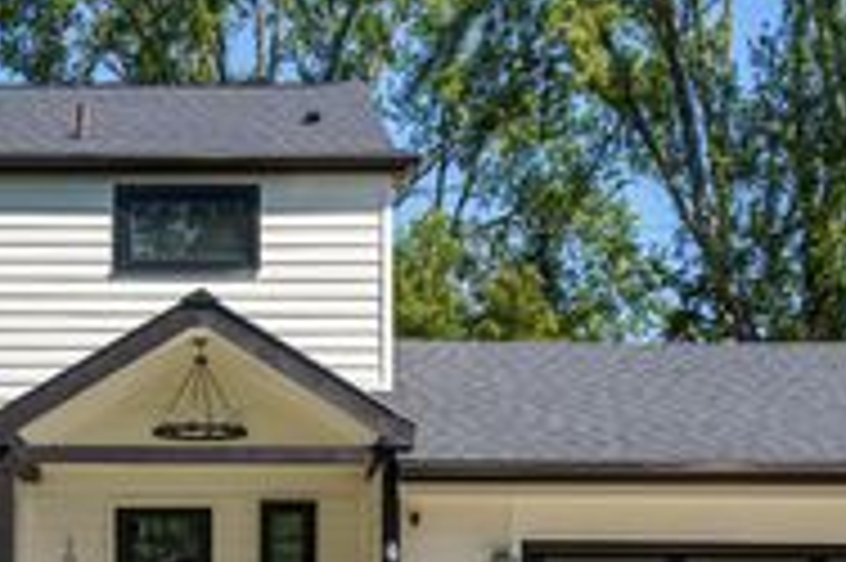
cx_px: 256
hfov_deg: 27.9
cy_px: 614
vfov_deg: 18.2
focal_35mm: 72
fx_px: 1690
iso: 100
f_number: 4
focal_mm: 27
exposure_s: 1/800
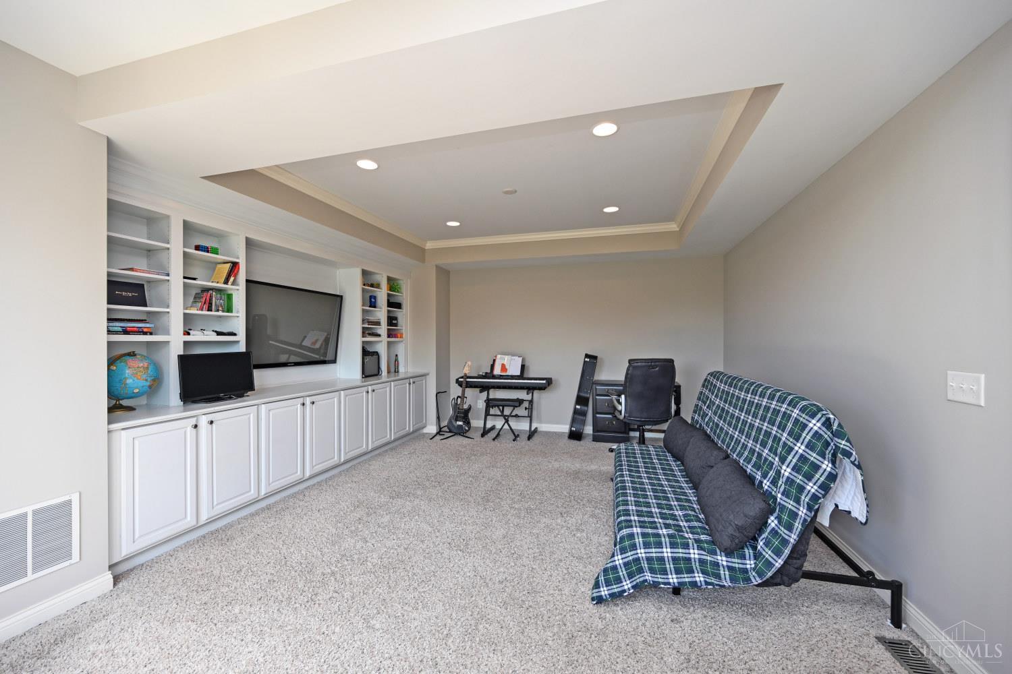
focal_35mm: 14
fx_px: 394
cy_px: 337
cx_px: 506
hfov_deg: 104.3
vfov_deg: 81.2
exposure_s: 1/80
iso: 200
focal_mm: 14
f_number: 4.5
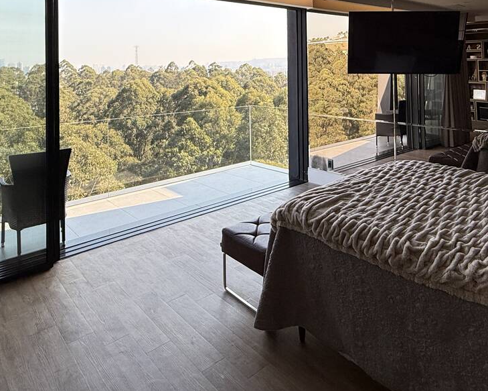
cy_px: 64
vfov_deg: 49.2
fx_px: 390
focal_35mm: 27
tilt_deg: +1.4
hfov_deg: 63.7
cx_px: 284
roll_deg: +0.5
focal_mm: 2.22
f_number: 2.2
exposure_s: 1/554
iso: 64
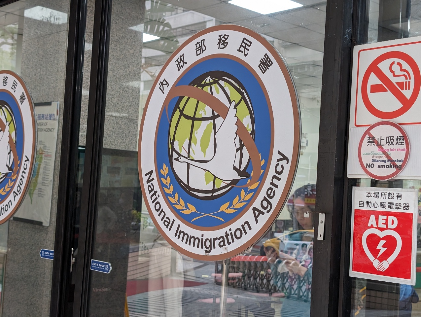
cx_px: 210
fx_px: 597
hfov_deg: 38.9
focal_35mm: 49
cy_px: 158
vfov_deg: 29.7
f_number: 1.68
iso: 184
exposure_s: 1/130
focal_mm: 6.9
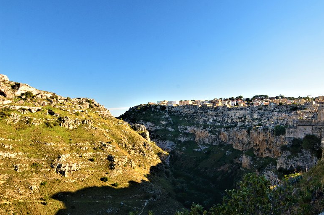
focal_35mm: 28
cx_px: 166
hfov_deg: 65.6
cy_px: 104
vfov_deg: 46.2
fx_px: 252
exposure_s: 1/60
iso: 280
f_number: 10
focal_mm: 18
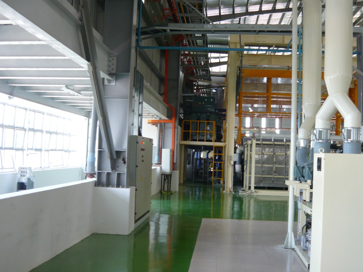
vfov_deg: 38.7
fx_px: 388
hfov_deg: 50.1
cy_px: 131
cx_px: 192
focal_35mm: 37
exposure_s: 1/30
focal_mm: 5.5
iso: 100
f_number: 2.8
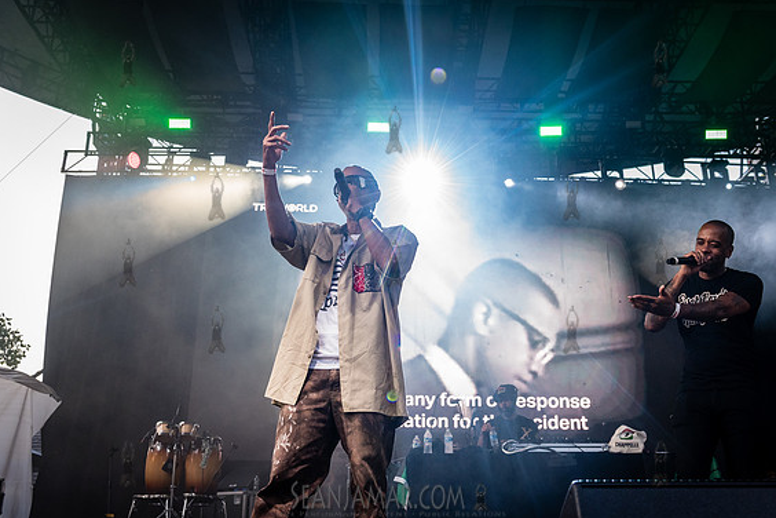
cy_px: 264
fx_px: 819
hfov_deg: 50.7
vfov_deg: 35.1
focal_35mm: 38
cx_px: 413
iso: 2000
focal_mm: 34
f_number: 4
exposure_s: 1/500
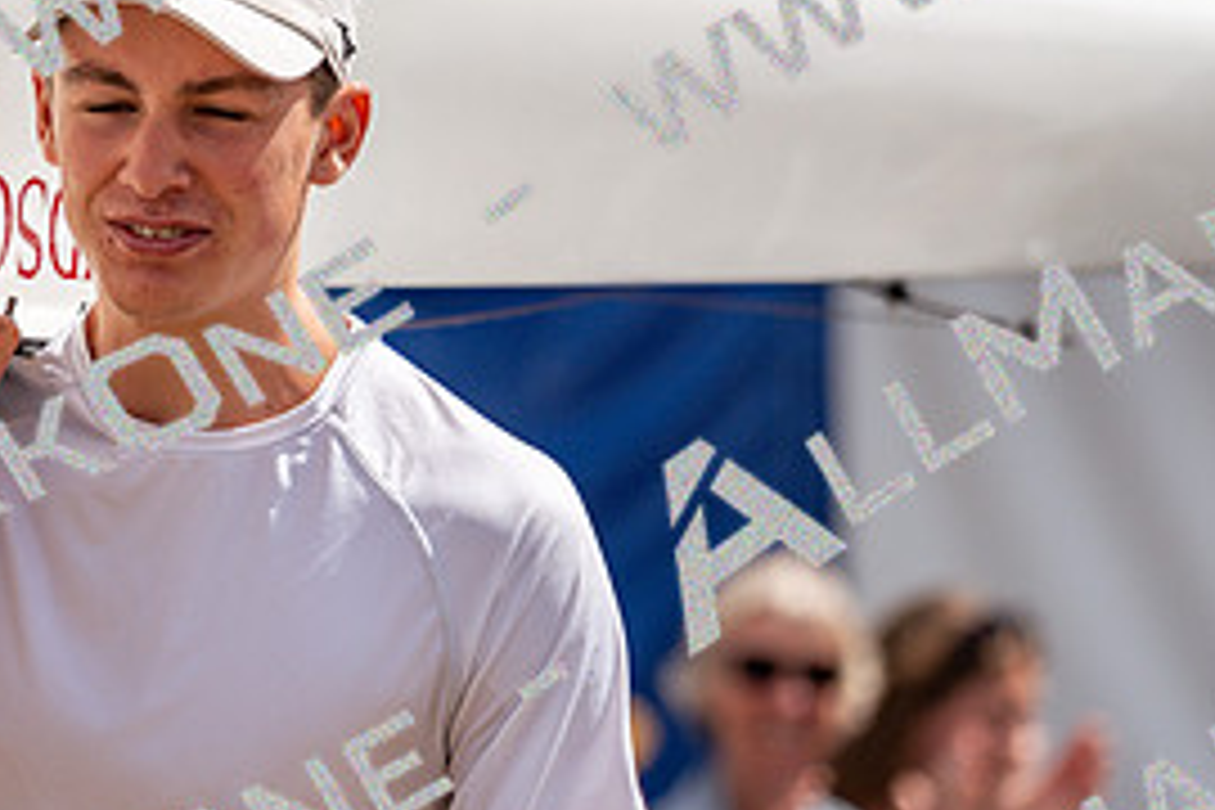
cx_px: 279
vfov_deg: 3.2
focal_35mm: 429
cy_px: 227
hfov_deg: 4.8
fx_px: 14478
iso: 100
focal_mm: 200
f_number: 4
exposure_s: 1/2500
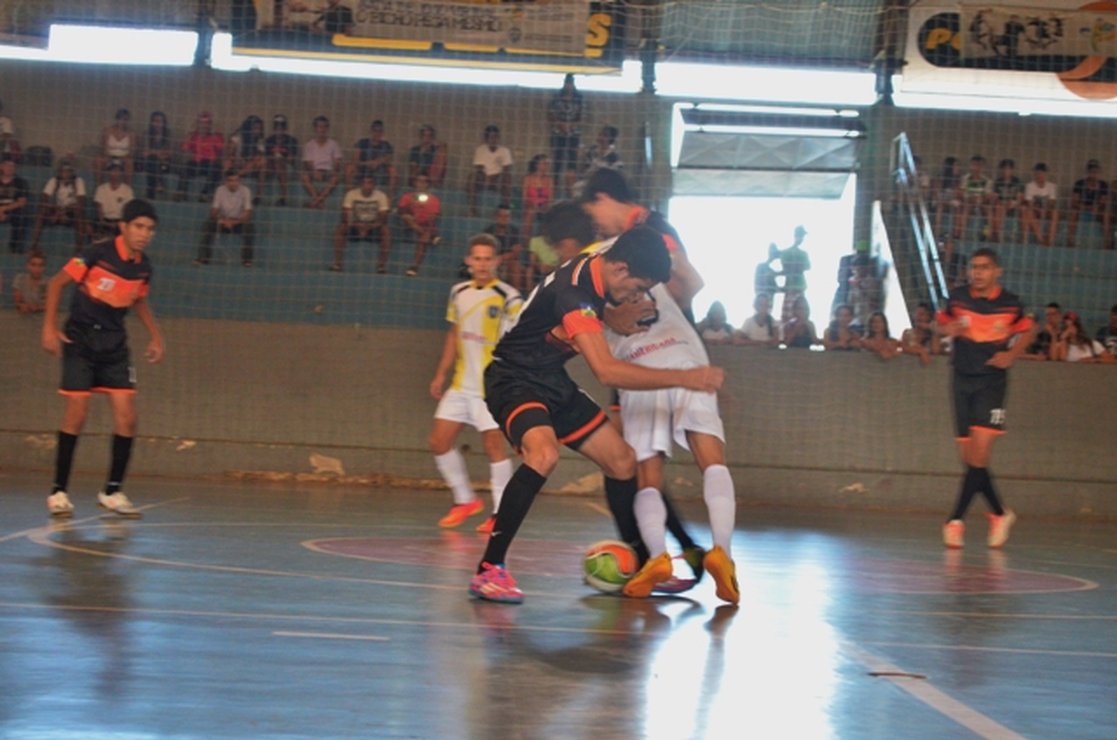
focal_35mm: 82
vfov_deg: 16.5
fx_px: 2555
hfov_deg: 24.7
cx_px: 558
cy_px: 370
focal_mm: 55
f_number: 5.6
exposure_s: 1/100
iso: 3200
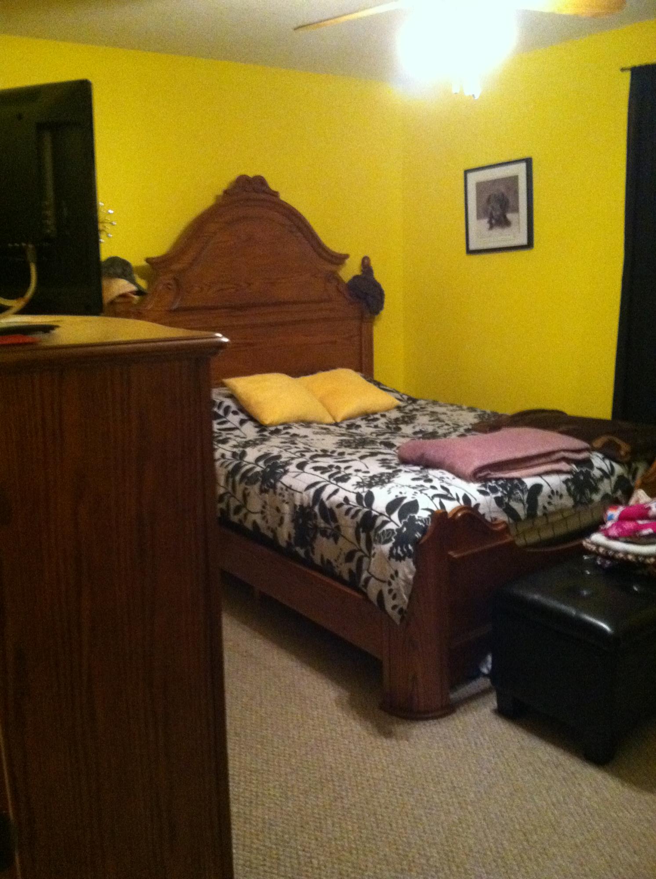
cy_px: 440
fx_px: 887
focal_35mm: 35
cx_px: 328
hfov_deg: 40.6
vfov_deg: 52.7
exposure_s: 1/15
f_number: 2.8
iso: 1000
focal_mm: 3.85
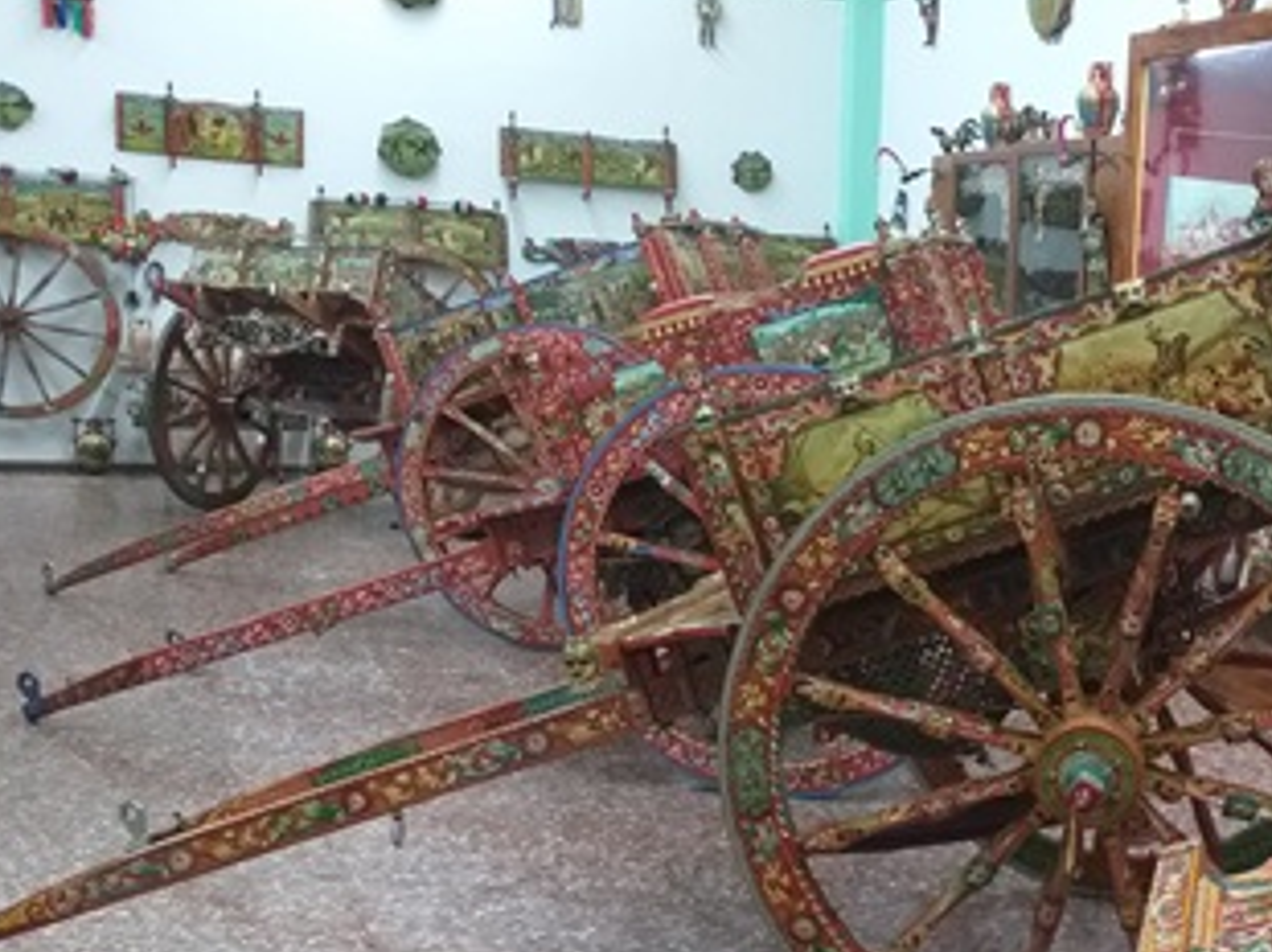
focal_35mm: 51
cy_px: 652
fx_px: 1873
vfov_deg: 28.3
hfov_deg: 36.0
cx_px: 1059
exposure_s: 1/25
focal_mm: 3.93
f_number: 1.7
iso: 200
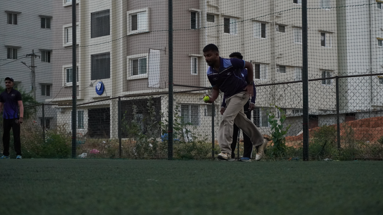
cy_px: 94
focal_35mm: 79
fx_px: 802
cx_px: 192
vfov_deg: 15.3
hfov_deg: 26.9
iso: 2500
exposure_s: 1/1000
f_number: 5.6
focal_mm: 50
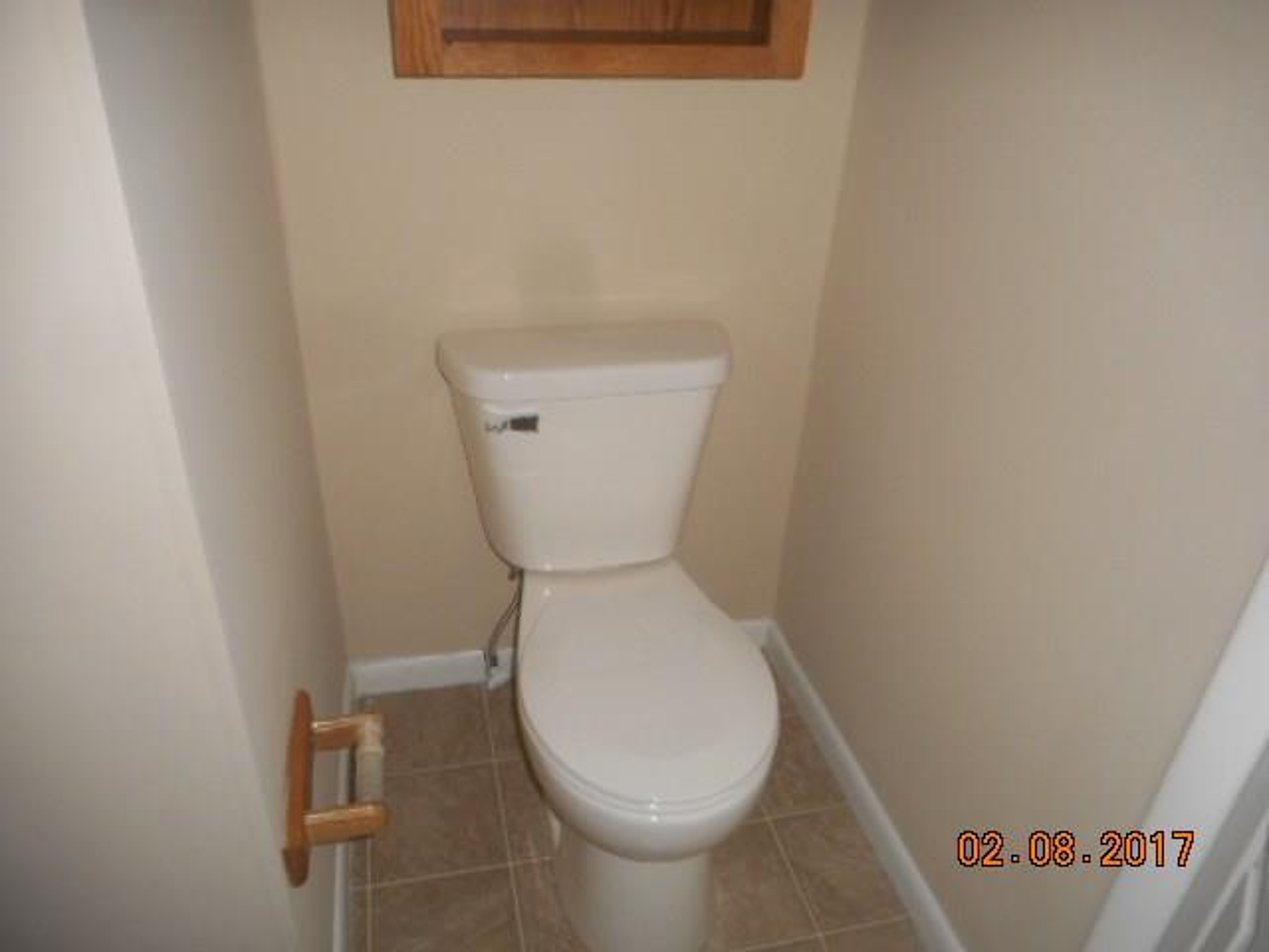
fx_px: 916
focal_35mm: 25
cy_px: 476
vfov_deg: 54.9
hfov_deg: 69.4
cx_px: 634
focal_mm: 4.5
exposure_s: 1/25
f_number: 3.7
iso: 200
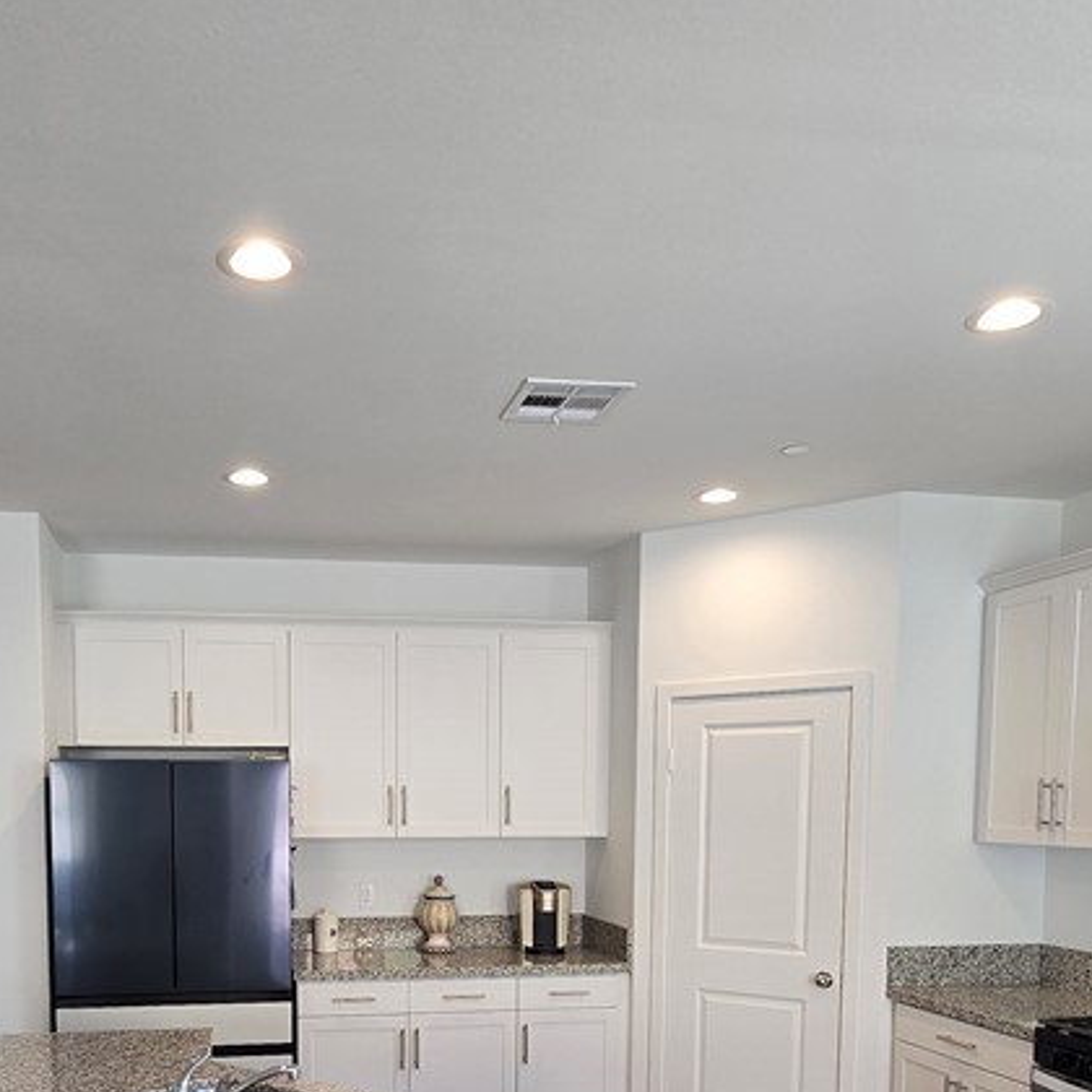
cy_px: 894
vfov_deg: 53.0
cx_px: 372
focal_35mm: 28
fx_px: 999
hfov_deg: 56.2
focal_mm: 2.2
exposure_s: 1/60
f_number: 2.2
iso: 80
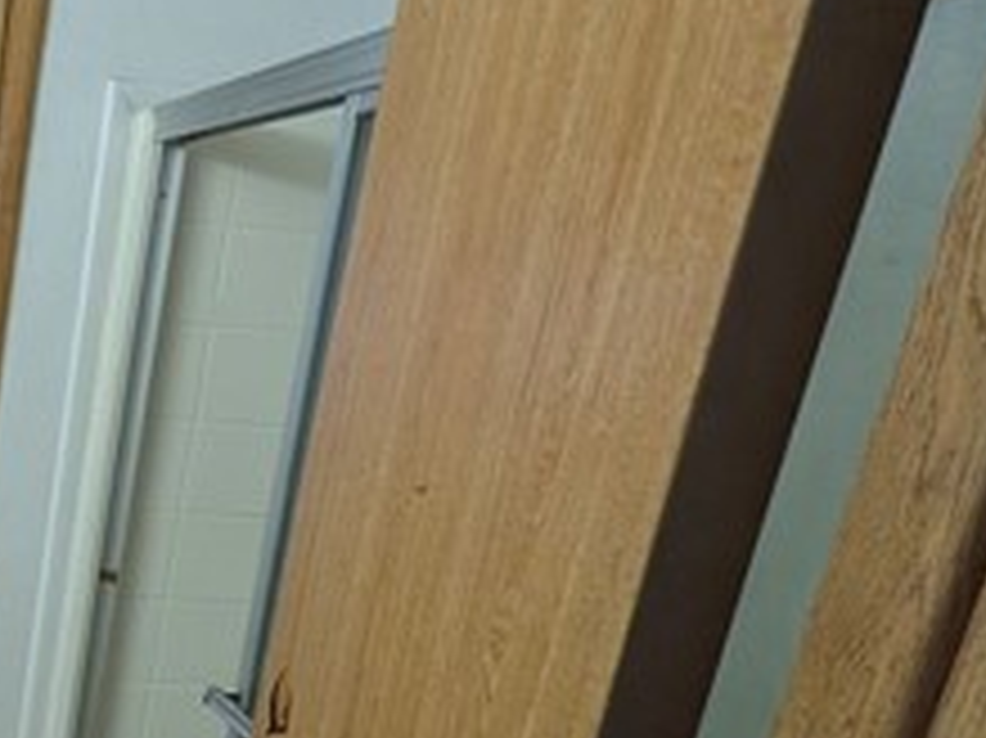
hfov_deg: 35.7
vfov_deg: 36.4
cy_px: 594
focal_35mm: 38
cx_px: -252
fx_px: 1082
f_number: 2.2
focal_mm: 1.54
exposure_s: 1/60
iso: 155
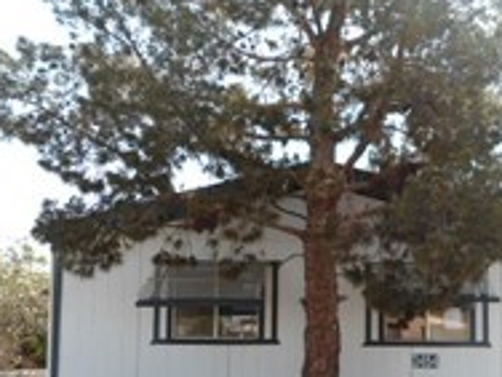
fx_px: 696
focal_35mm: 48
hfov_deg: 38.5
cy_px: 318
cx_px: 387
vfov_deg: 29.4
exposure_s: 1/500
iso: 80
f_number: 2.8
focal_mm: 4.7
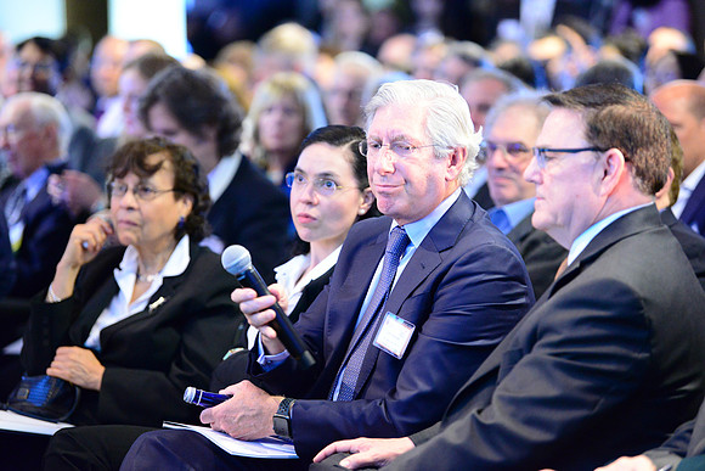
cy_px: 236
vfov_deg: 8.9
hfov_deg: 13.2
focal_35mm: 155
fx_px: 3036
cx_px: 352
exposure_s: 1/60
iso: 6400
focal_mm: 155
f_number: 2.8
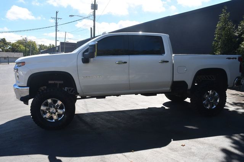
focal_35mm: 27
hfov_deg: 67.4
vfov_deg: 47.9
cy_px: 81
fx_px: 183
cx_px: 122
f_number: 8
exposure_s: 1/250
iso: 140
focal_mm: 18
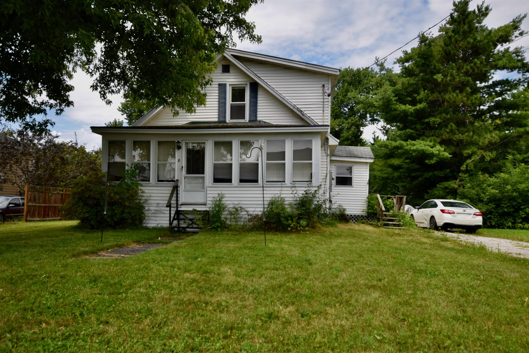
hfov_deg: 81.2
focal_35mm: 21
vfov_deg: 59.5
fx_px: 309
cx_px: 264
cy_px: 176
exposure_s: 1/400
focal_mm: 14
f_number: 8
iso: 200
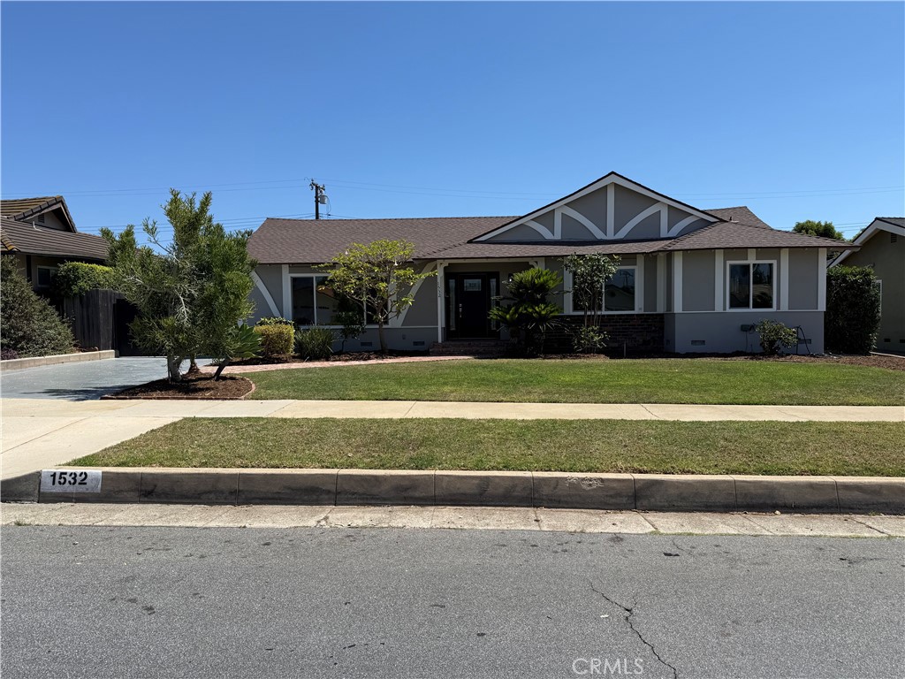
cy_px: 340
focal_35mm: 24
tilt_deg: -2.0
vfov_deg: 56.8
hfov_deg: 71.6
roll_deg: +0.4
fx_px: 627
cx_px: 452
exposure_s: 1/5714
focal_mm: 6.76
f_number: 1.78
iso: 80
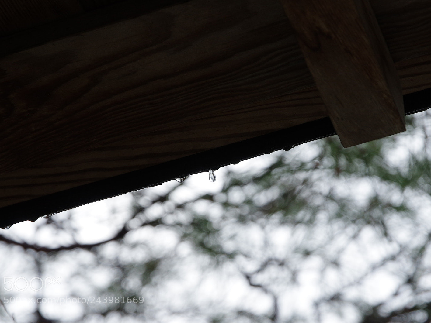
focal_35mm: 138
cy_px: 162
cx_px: 228
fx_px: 1718
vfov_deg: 10.7
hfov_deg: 14.3
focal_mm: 85
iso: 400
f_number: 8
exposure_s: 1/160
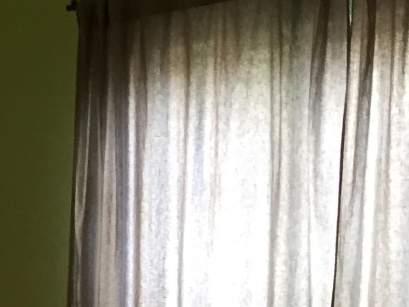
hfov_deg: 17.5
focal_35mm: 102
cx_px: -185
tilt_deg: -11.6
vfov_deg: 13.5
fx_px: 1205
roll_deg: +1.7
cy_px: 484
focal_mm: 4.15
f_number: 2.2
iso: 100
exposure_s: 1/30
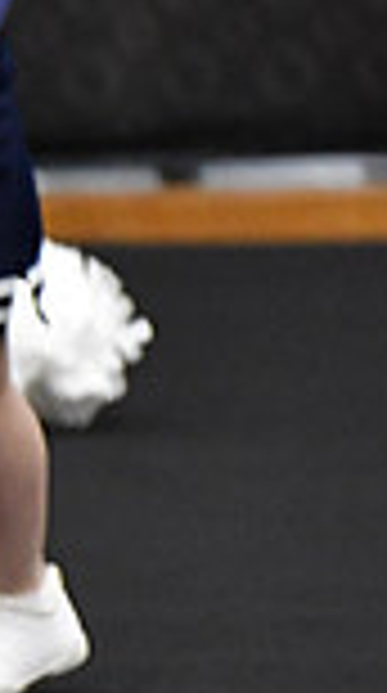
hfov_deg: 1.1
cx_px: -837
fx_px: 20692
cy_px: 259
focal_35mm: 1128
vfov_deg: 1.9
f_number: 2.8
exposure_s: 1/800
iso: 5000
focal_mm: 190
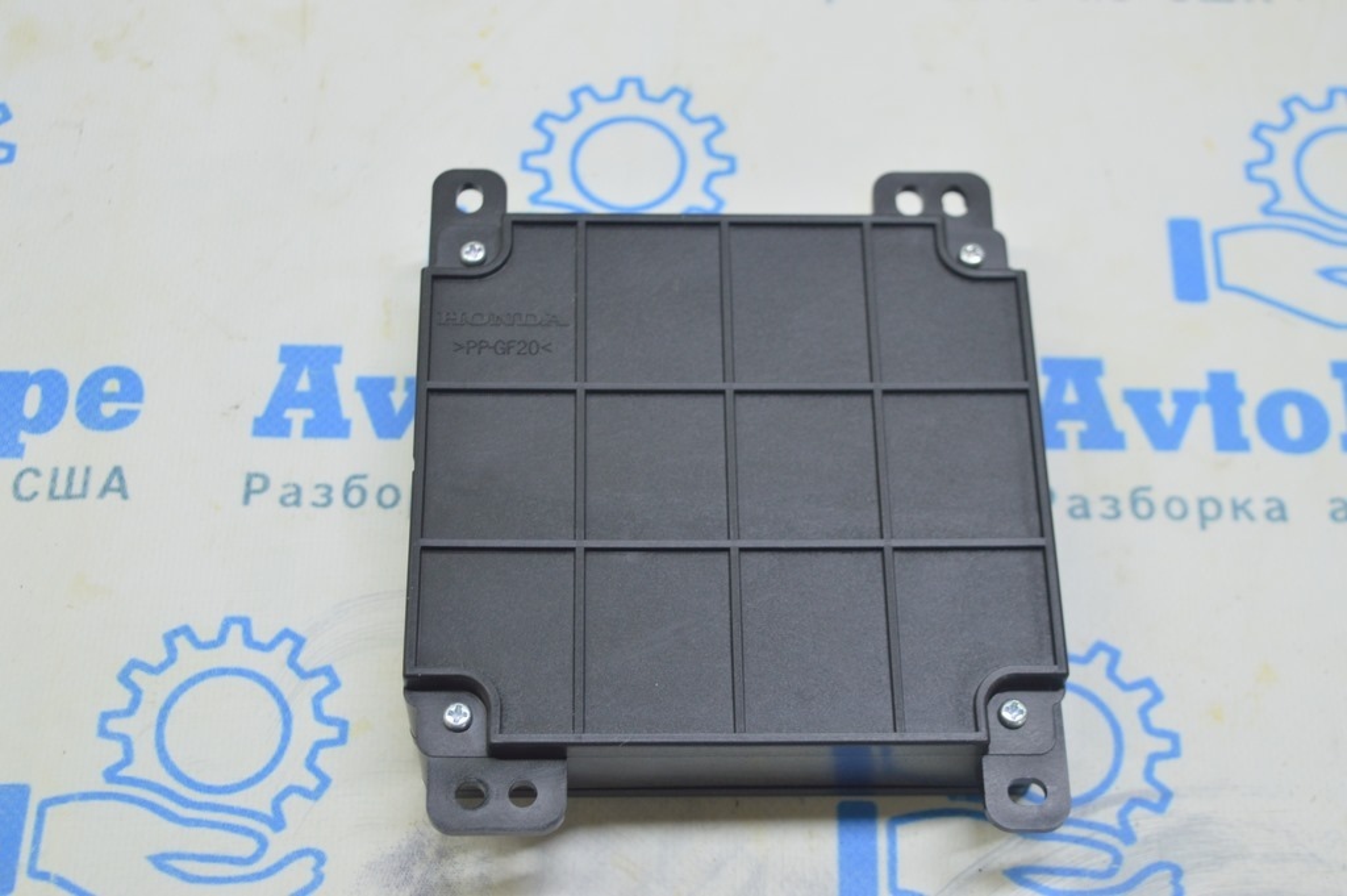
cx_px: 674
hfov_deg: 35.1
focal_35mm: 57
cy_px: 448
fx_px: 2131
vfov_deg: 23.7
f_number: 5.6
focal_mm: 38
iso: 400
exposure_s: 1/20
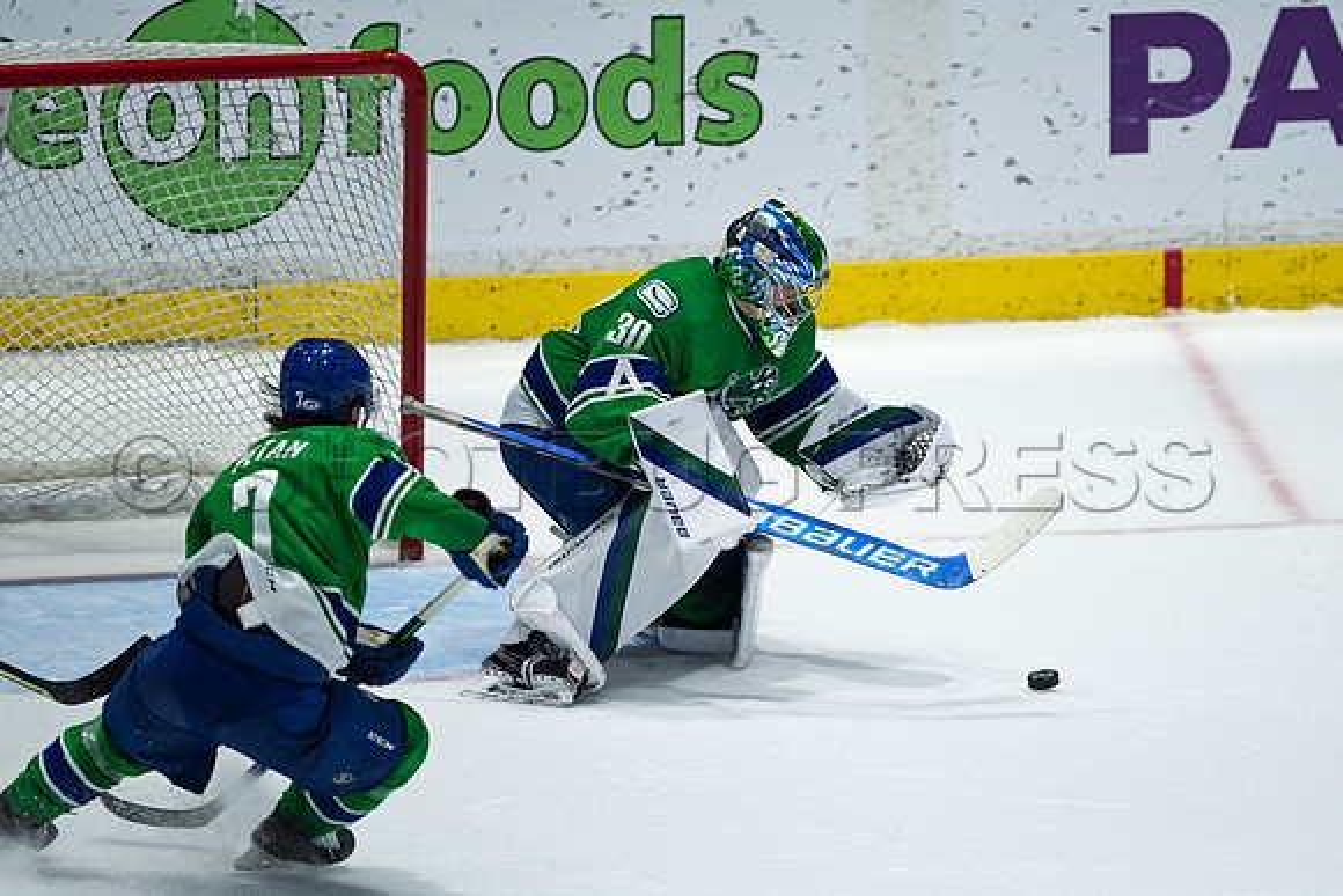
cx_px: 877
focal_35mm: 806
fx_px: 30076
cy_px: 424
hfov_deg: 2.6
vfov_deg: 1.7
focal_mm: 600
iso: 1600
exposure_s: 1/1000
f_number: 4
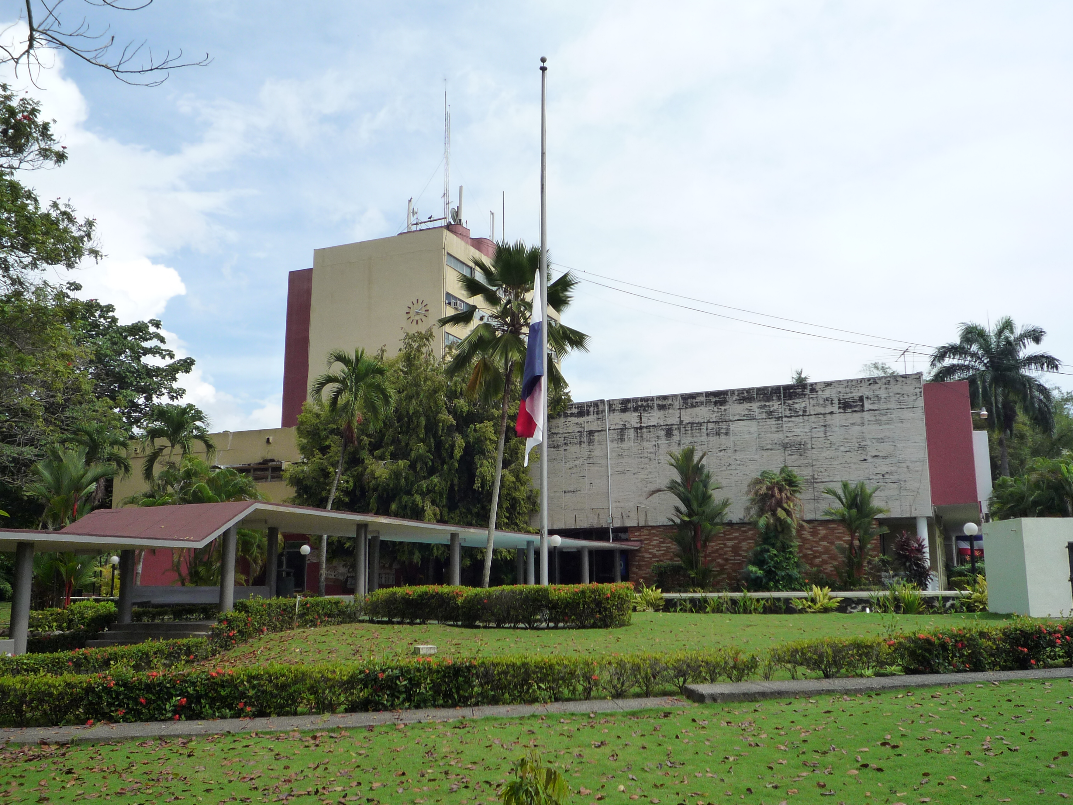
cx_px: 547
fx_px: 961
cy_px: 410
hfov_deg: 58.3
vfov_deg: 45.4
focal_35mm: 31
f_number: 4.5
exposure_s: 1/800
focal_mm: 5.3
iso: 160
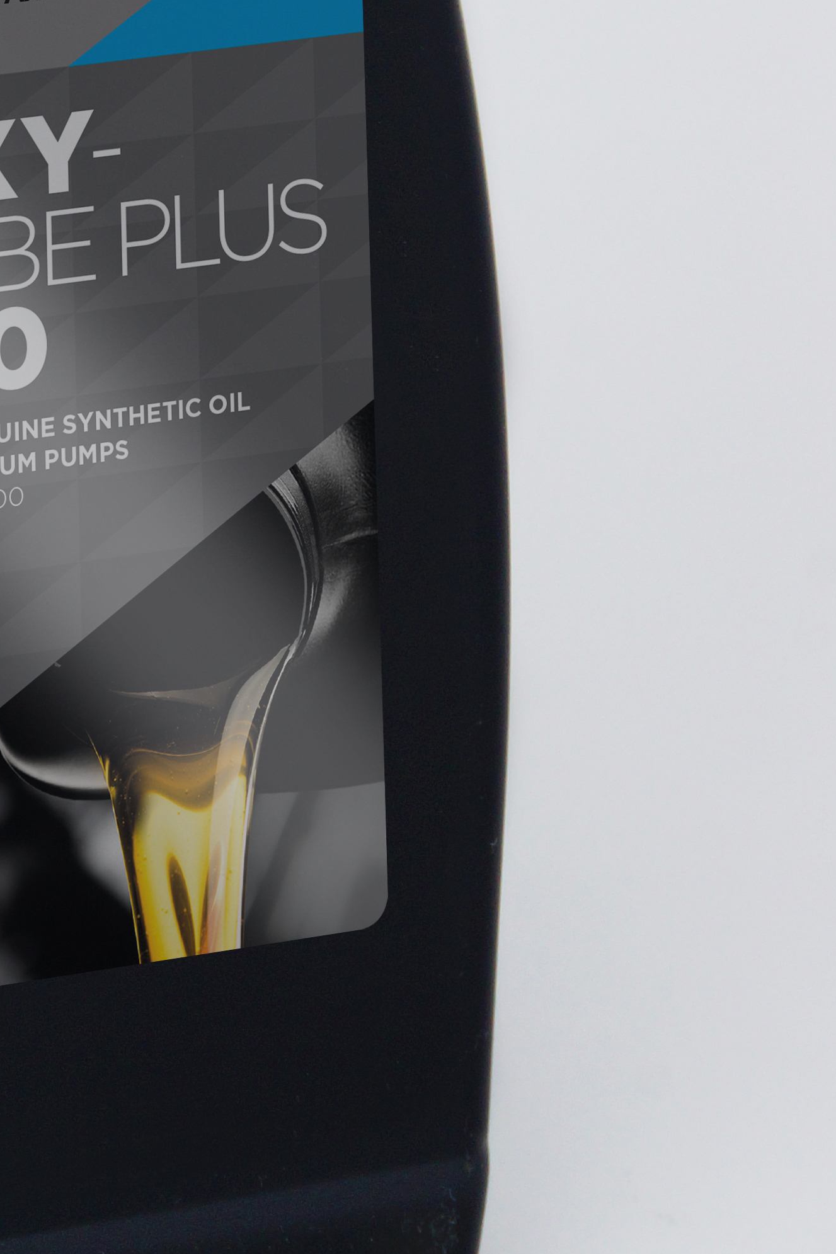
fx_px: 31492
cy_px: 84
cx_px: -317
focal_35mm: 904
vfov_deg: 2.3
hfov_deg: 1.5
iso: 160
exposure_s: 1/40
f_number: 14
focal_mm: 200
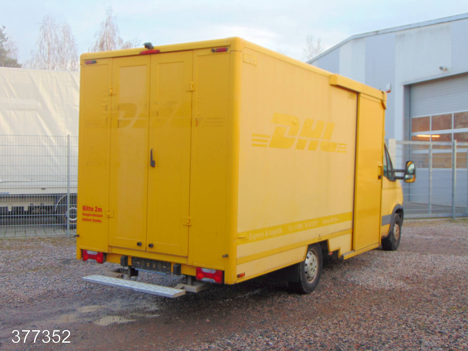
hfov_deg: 44.8
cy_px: 176
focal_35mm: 42
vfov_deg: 34.3
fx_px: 568
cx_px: 234
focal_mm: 7.6
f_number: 3.3
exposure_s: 1/100
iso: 80
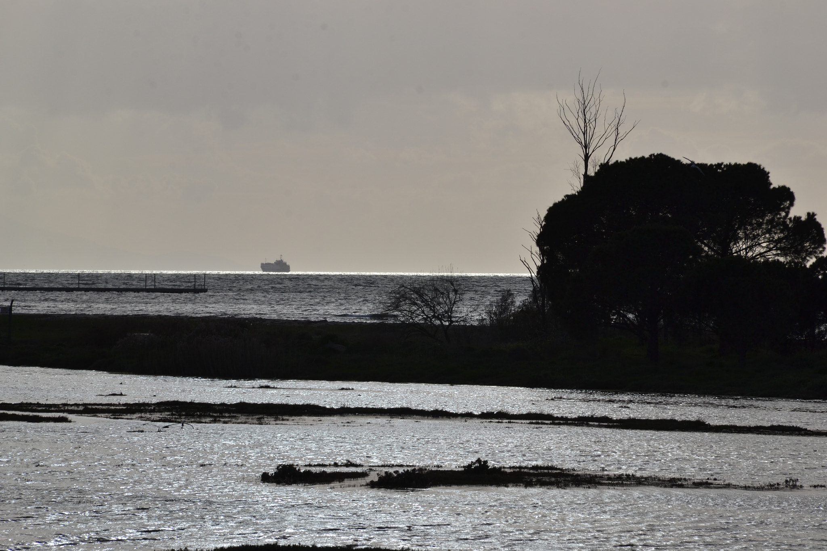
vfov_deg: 6.5
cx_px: 414
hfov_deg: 9.8
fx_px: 4823
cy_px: 276
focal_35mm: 210
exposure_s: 1/800
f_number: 18
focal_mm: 140
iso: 200
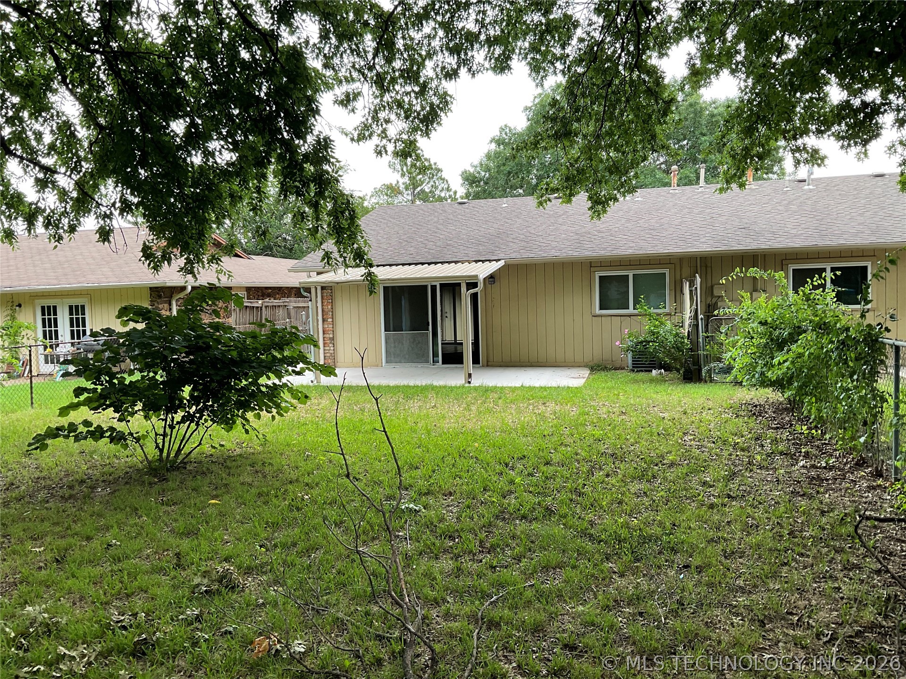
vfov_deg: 48.2
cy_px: 340
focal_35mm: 29
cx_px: 453
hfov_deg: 61.7
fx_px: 759
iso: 16
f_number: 1.8
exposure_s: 1/176
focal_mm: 3
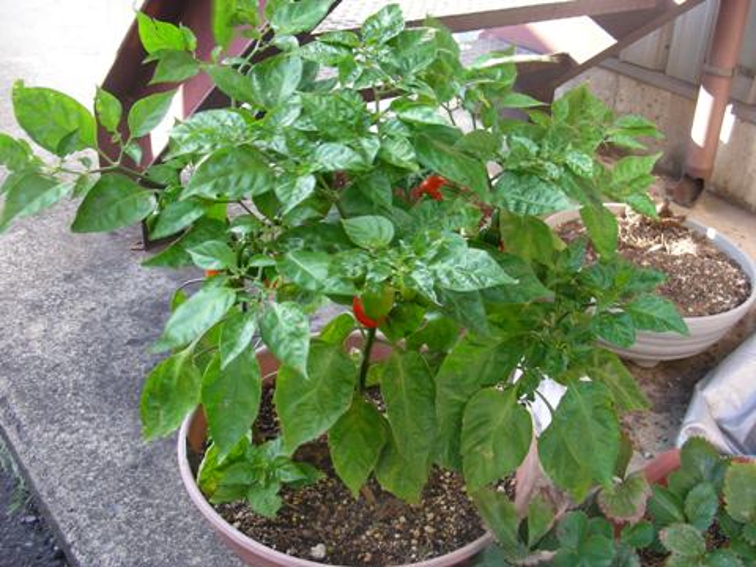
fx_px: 830
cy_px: 284
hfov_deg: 49.0
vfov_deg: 37.7
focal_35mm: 38
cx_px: 378
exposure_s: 1/31
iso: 73
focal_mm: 6.3
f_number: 3.5
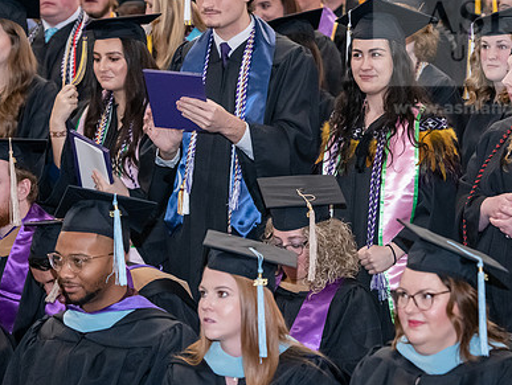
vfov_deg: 8.9
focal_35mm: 167
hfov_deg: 11.8
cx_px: 333
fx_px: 2472
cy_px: 136
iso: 4000
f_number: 4.5
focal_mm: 116
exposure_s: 1/200
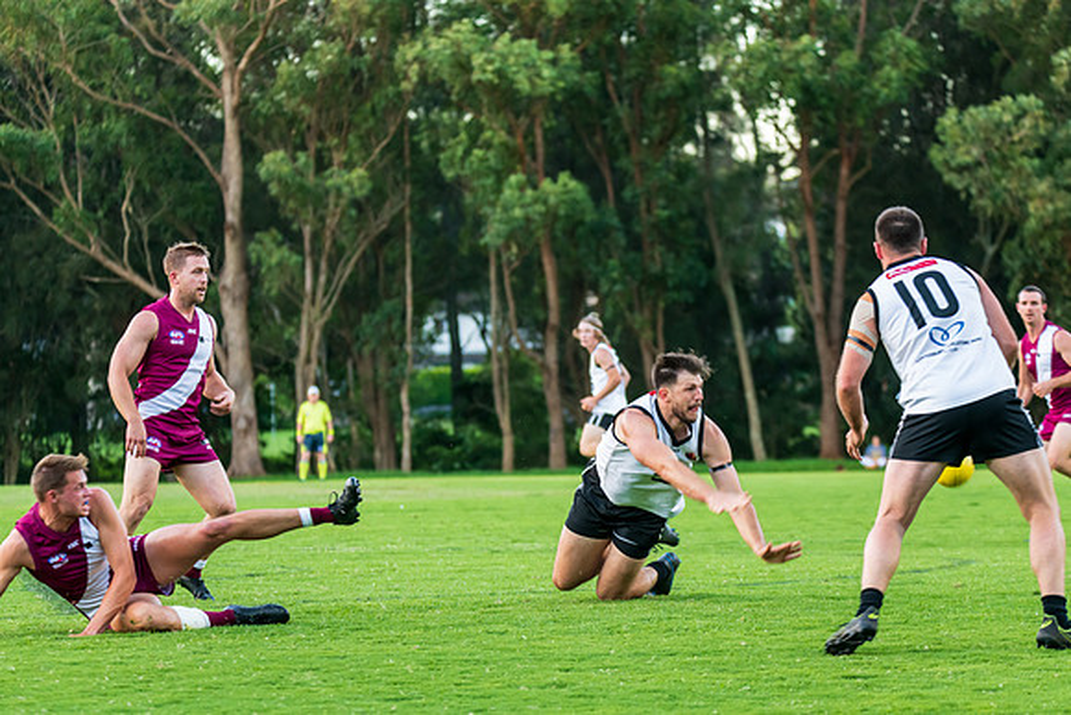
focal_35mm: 160
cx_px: 536
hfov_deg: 12.8
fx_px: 4761
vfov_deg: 8.6
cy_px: 358
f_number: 5.6
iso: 1600
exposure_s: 1/250
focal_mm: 160
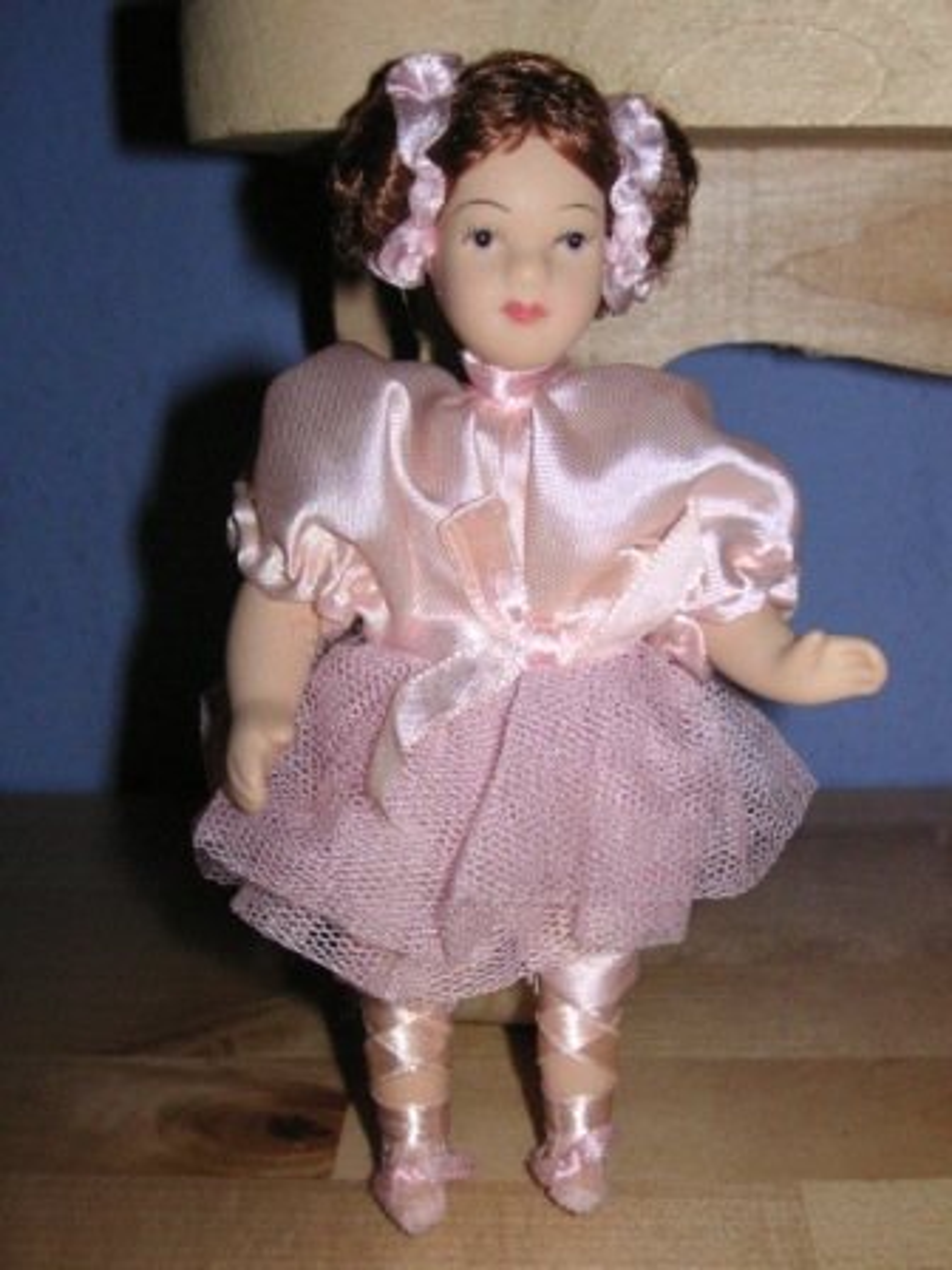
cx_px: 476
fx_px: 1723
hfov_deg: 30.9
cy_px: 635
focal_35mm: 47
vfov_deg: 40.4
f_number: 8
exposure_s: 1/45
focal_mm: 7.8
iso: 160
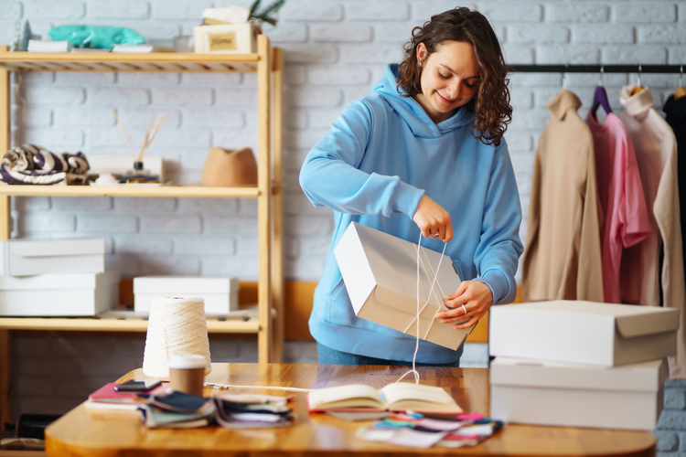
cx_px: 343
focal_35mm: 85
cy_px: 228
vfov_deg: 16.1
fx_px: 1620
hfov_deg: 23.9
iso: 200
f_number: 1.4
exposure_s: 1/1250
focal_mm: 85
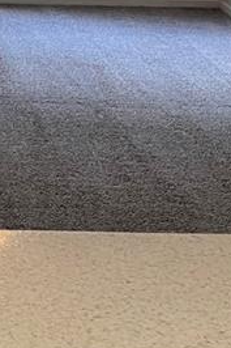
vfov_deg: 15.6
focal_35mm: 122
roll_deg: -2.1
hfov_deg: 10.9
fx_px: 1176
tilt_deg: +0.8
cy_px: -152
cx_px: -103
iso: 100
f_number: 1.8
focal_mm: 4.25
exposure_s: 1/60
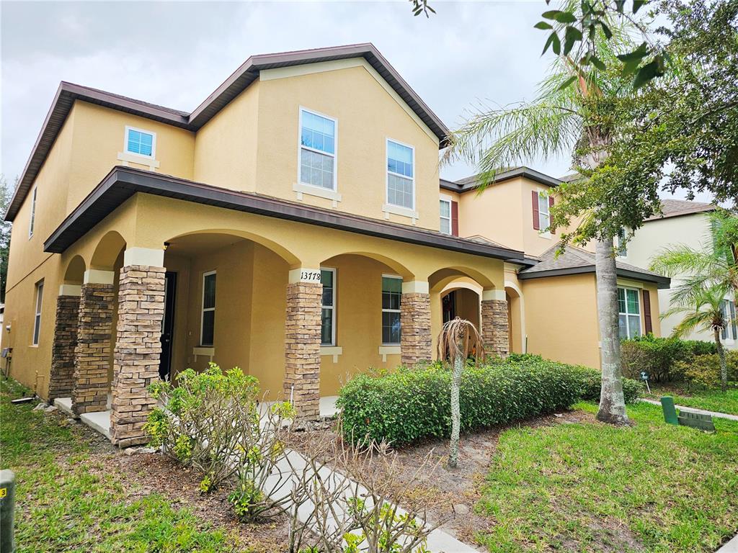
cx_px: 369
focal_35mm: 23
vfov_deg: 58.9
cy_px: 276
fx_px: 490
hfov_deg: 73.9
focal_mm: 6.3
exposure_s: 1/374
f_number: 1.7
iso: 10
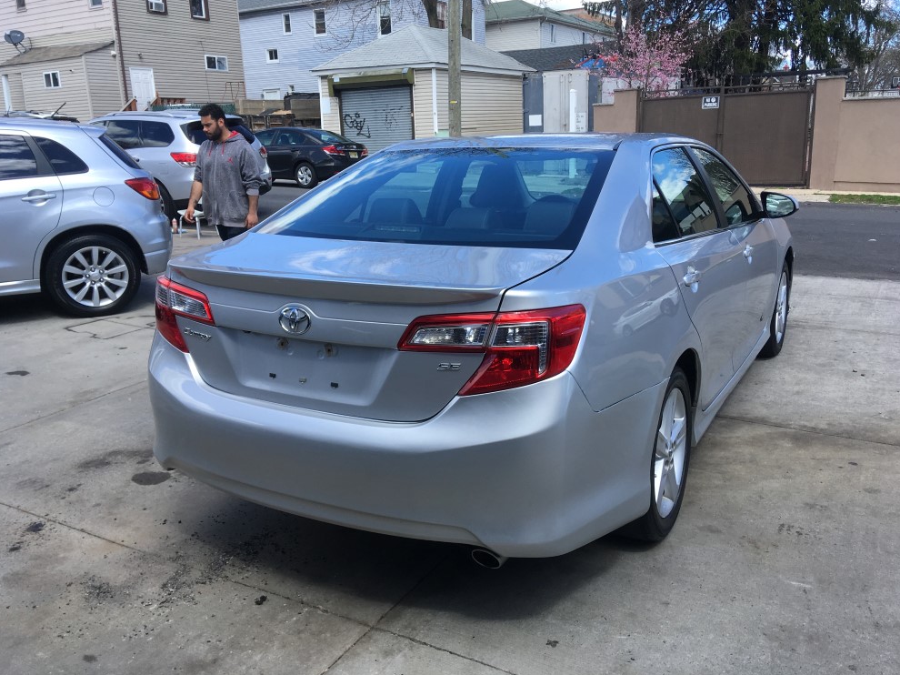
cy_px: 329
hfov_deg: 60.0
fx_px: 780
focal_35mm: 30
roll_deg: +3.0
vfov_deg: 46.8
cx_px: 458
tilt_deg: -13.7
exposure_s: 1/610
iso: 25
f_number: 2.2
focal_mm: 4.15
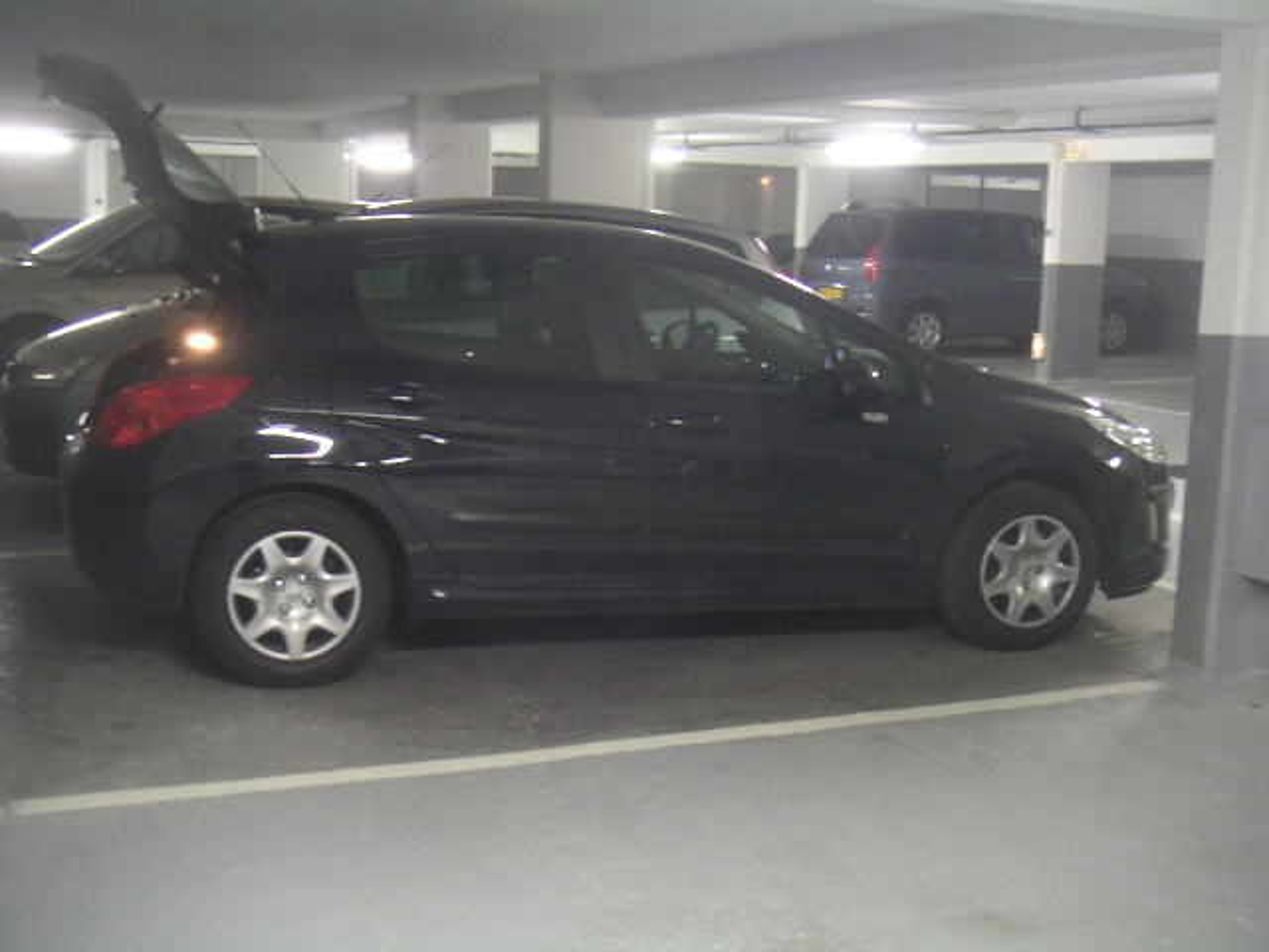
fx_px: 1650
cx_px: 634
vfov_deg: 32.2
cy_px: 476
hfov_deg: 42.1
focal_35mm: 45
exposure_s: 1/2
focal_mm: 7
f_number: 2.9
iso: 100
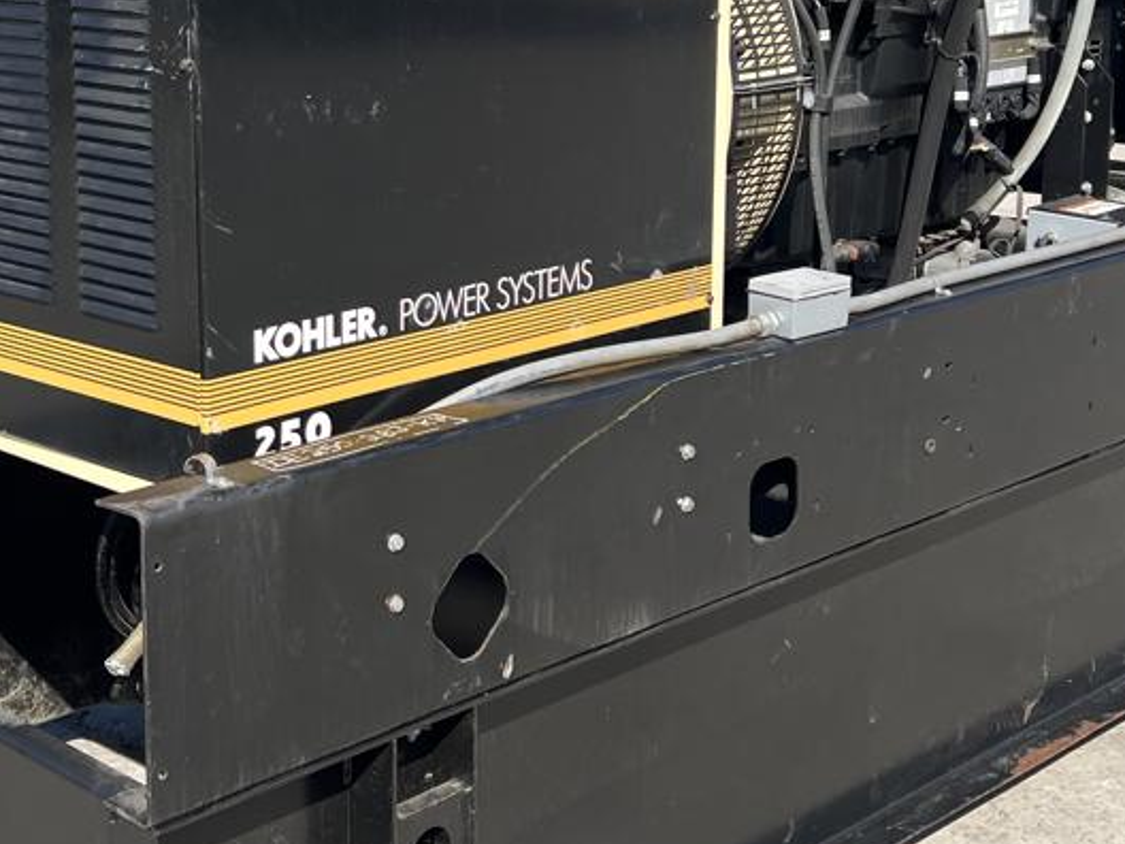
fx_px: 2047
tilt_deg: -7.4
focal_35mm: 63
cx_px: 407
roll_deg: +1.5
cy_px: 262
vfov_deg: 23.2
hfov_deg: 30.6
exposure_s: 1/2915
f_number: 1.5
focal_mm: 5.7
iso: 50
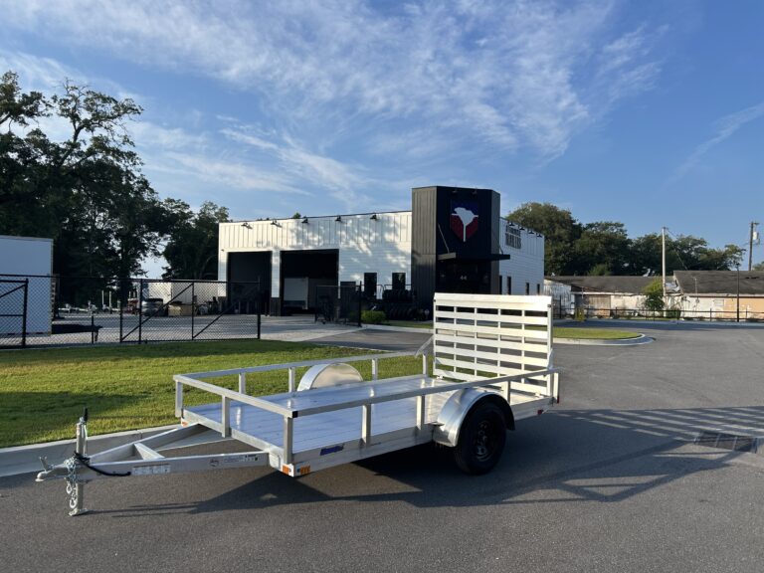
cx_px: 382
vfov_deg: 53.1
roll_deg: -0.7
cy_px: 286
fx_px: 574
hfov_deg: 67.3
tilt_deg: +1.3
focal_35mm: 26
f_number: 1.5
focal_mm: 5.7
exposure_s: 1/2915
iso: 50
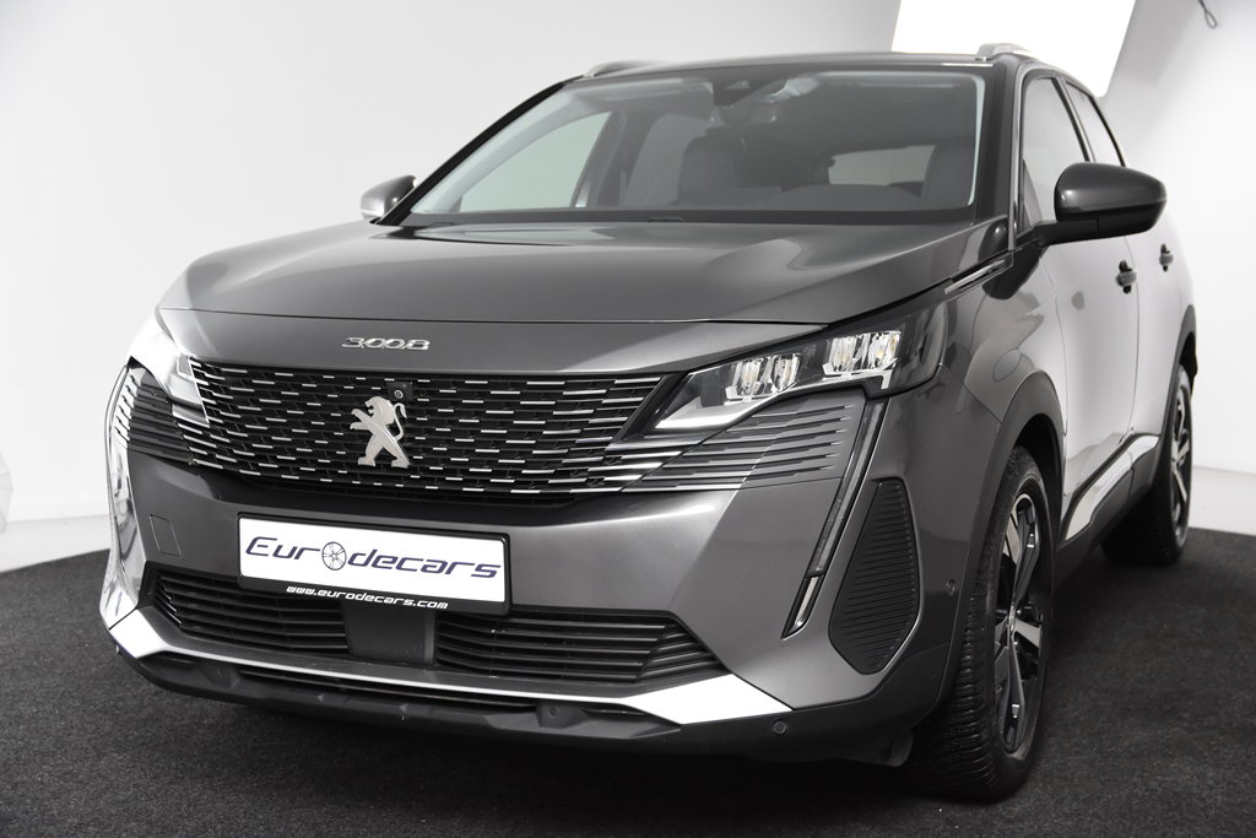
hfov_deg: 38.9
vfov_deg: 26.5
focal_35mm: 51
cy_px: 419
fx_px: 1779
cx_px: 628
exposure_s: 1/100
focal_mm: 34
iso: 1600
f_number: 5
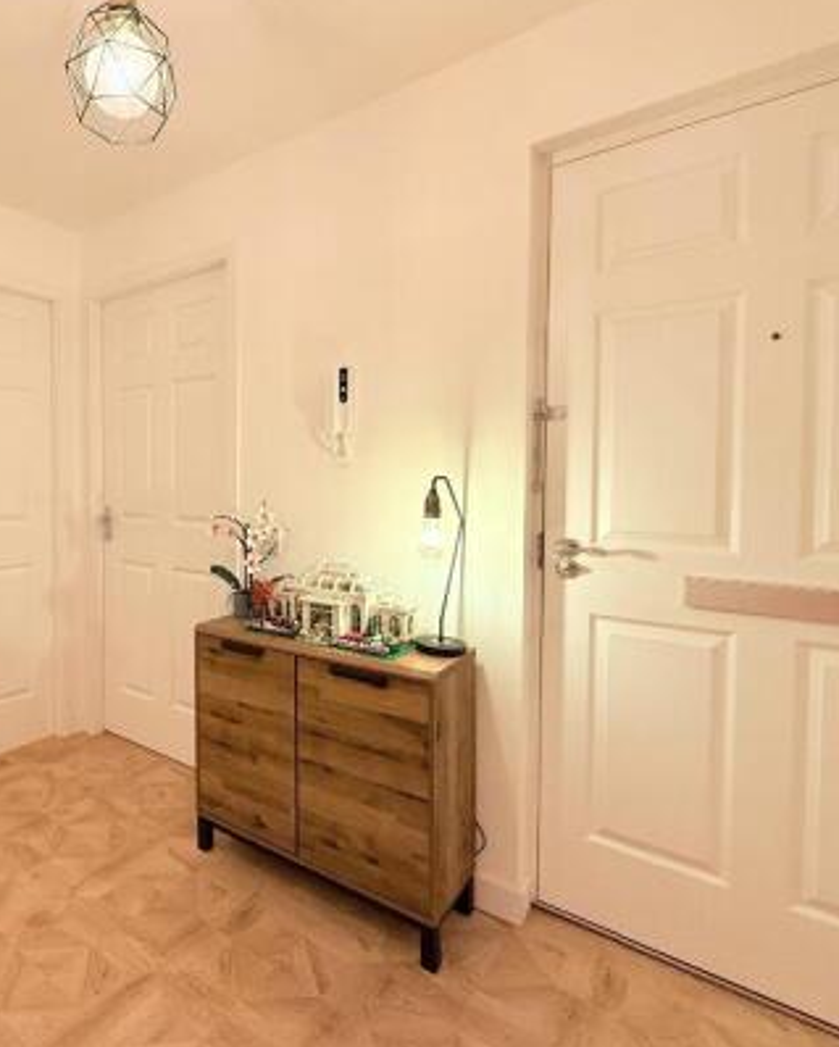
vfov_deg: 80.3
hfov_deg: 64.5
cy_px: 496
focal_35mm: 20
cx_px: 220
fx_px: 620
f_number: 2.2
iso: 250
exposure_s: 1/100
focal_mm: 2.22
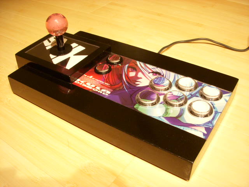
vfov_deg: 37.7
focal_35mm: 38
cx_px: 124
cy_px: 94
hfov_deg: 49.0
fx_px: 273
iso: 200
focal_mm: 6.3
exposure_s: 1/13
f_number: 3.3
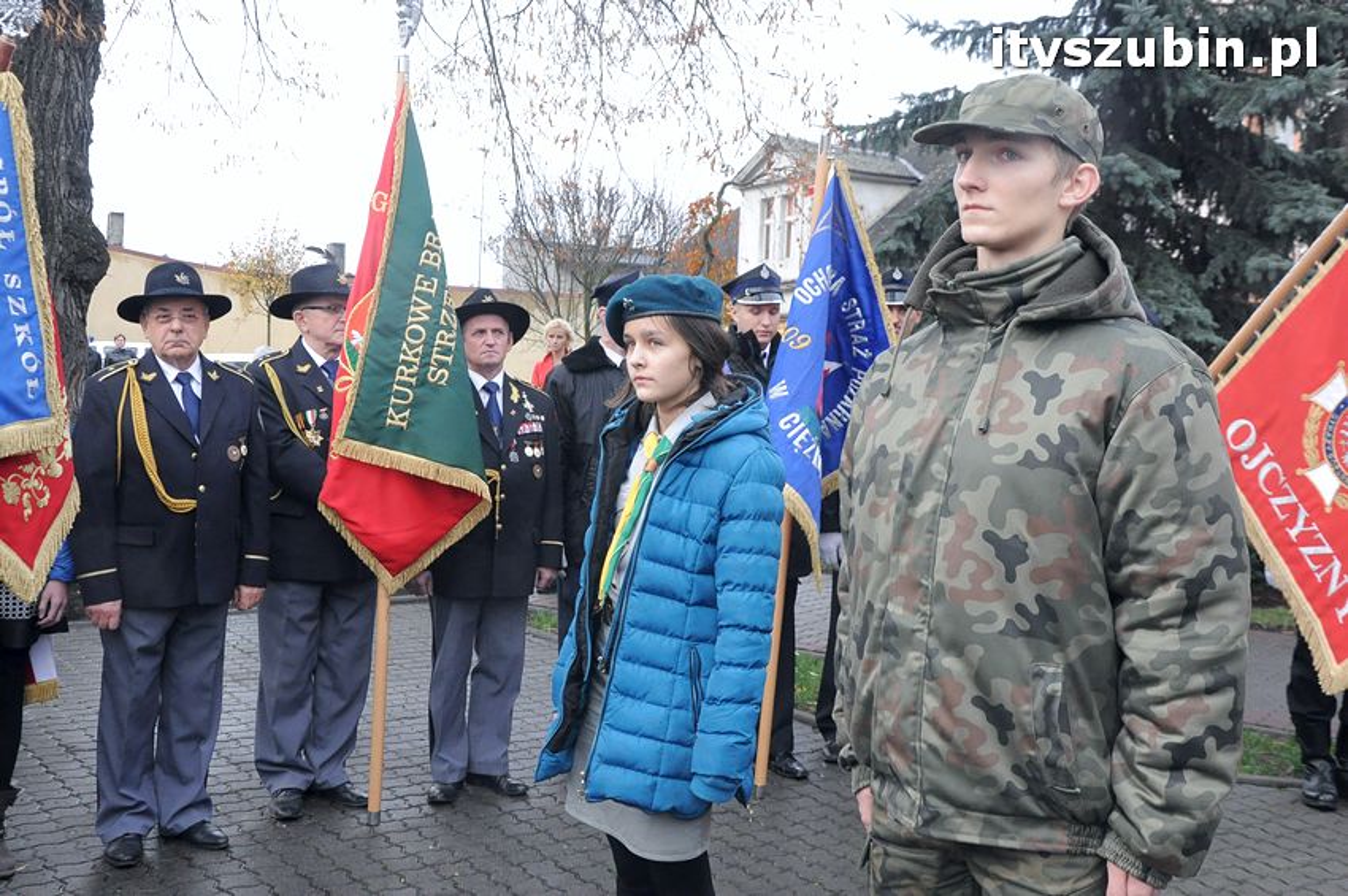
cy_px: 448
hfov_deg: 51.3
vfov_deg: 35.4
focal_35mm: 38
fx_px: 1403
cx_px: 674
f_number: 7.1
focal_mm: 25
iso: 1600
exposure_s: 1/200
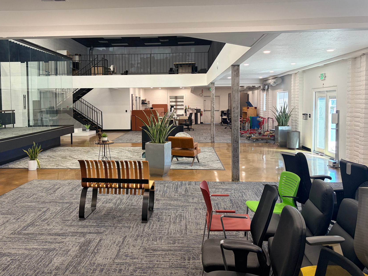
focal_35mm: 32
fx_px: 340
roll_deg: +0.4
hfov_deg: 56.6
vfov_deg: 44.0
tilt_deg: -3.3
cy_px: 119
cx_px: 161
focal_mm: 5.96
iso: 80
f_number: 1.6
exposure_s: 1/60
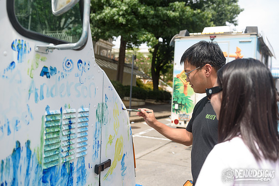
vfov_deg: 37.9
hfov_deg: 54.4
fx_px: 271
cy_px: 93
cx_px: 140
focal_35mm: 35
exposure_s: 1/640
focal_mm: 35
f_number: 5
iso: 200
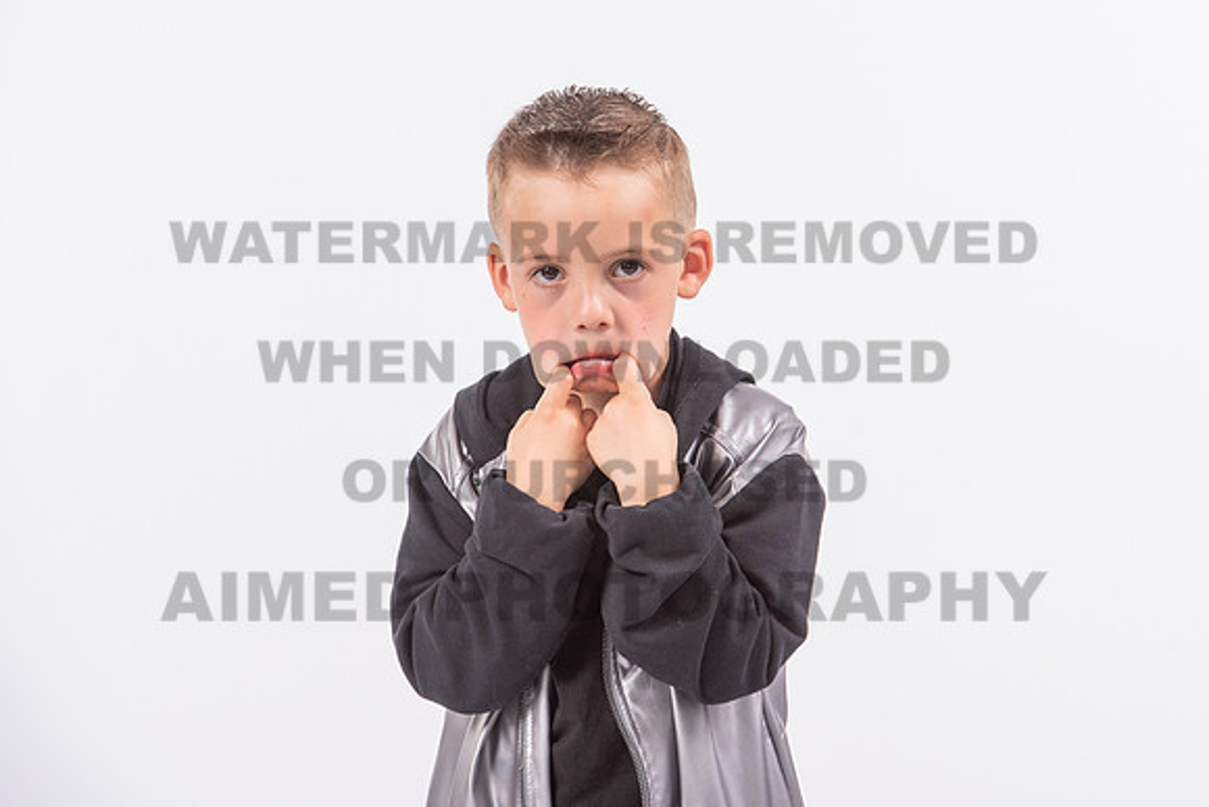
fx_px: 7544
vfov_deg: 6.1
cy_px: 320
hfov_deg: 9.2
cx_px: 721
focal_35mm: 225
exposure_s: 1/160
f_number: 11
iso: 250
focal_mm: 185
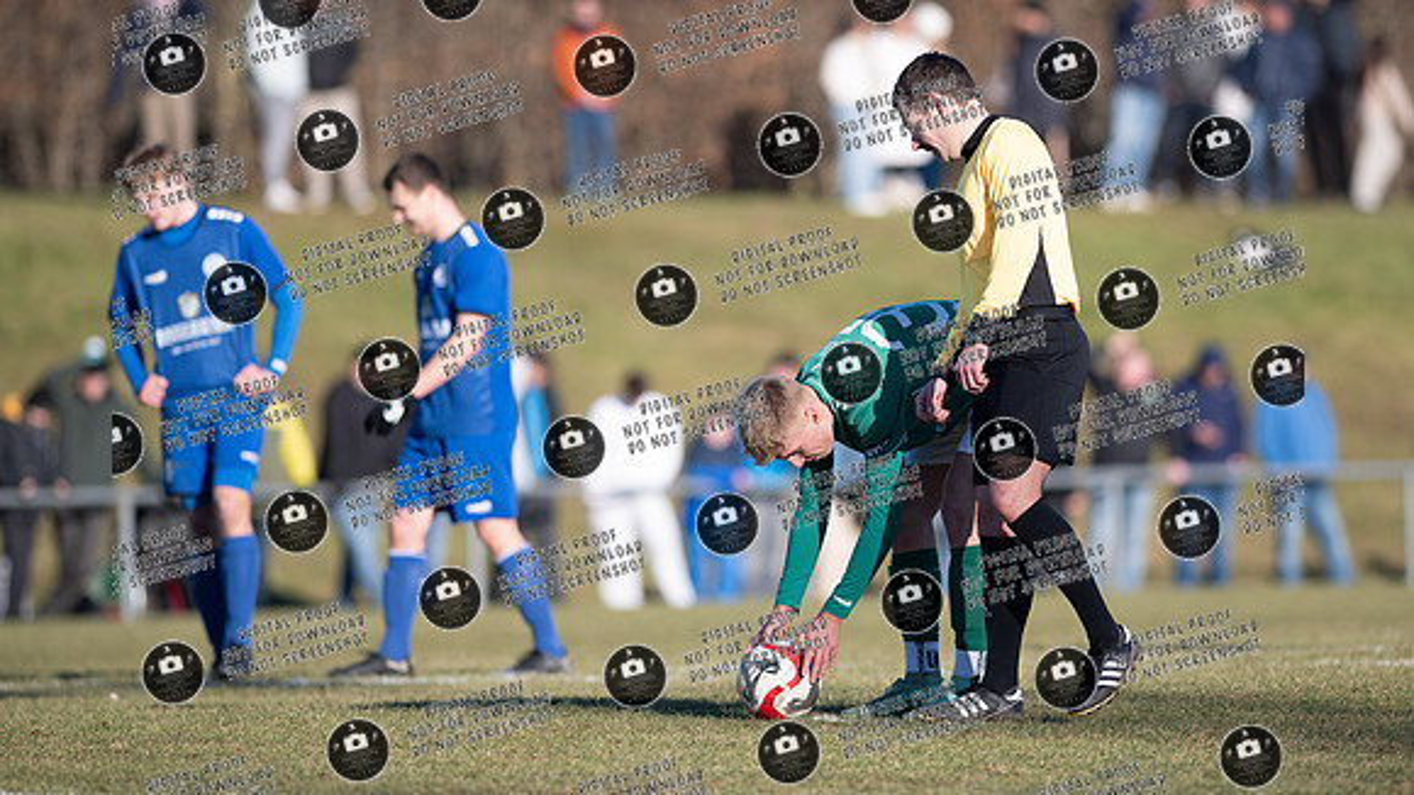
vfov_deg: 3.3
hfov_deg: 5.9
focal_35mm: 367
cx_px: 801
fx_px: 13760
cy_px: 393
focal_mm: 300
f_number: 3.2
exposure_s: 1/1600
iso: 125
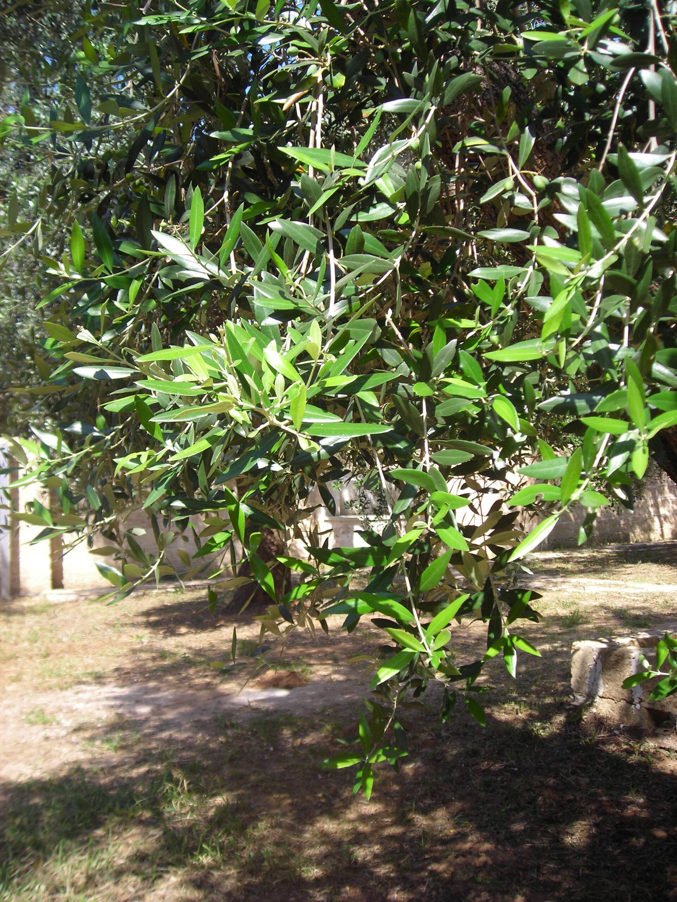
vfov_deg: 49.0
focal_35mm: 38
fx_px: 991
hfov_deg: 37.7
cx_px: 338
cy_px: 451
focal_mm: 6.3
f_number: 3.2
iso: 50
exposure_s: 1/286
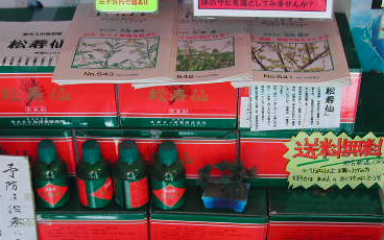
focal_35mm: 70
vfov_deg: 18.5
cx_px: 187
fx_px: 733
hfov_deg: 29.4
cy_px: 169
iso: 100
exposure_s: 1/75.1
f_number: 2.8
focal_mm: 8
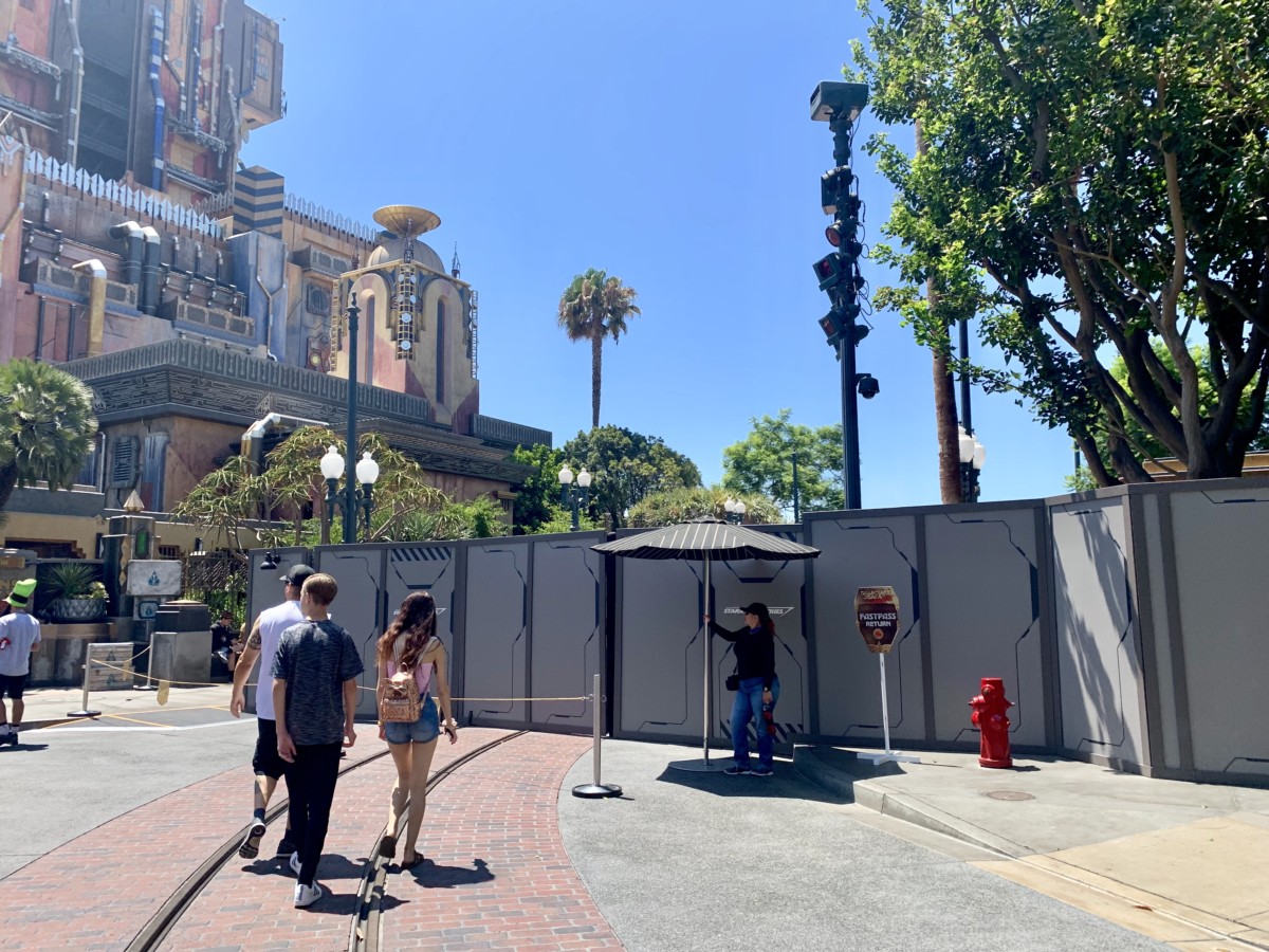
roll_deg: +0.1
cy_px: 476
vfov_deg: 53.1
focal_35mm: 26
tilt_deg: +6.8
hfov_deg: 67.3
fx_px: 953
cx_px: 634
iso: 25
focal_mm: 4.25
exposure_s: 1/1634
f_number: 1.8
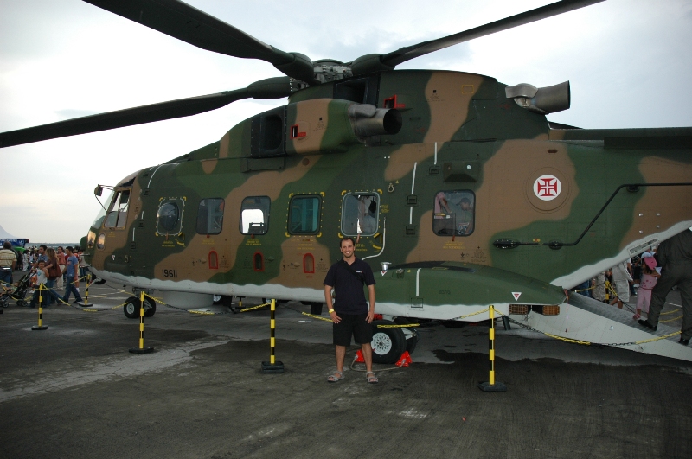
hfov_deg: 67.5
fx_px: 518
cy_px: 230
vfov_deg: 47.8
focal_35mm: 27
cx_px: 346
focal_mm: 18
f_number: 3.5
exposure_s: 1/250
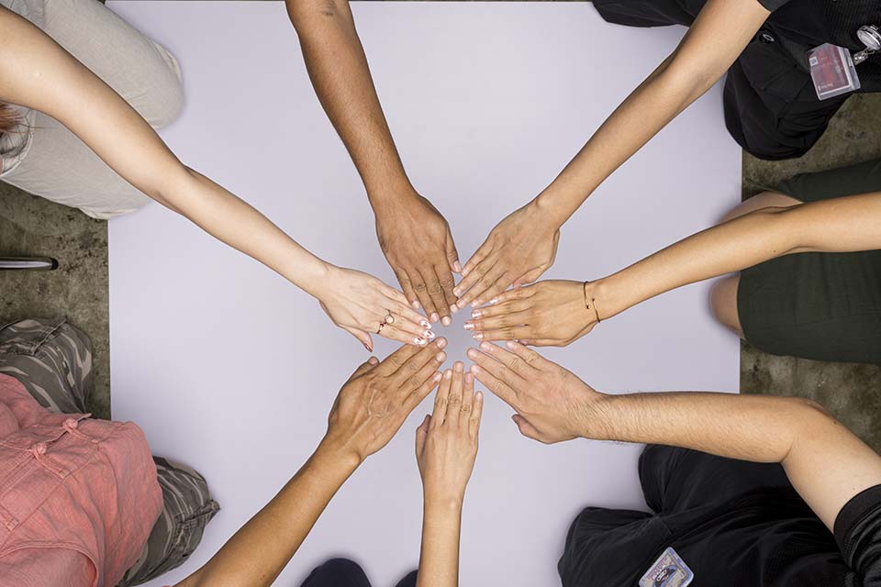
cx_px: 440
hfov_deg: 55.8
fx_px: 832
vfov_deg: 38.9
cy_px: 294
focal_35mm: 34
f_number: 7.1
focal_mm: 34
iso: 64
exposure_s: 1/200
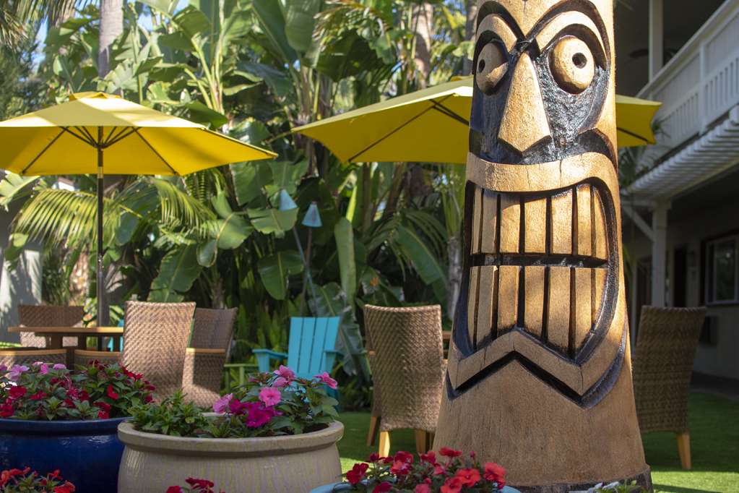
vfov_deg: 25.8
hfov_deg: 37.9
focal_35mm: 52
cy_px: 246
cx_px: 370
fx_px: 1078
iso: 400
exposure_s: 1/1250
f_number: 2.5
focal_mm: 35
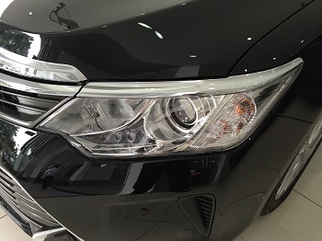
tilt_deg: -38.0
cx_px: 161
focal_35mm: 29
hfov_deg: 61.7
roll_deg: -6.5
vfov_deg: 48.2
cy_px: 120
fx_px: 270
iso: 50
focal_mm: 4.15
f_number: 2.2
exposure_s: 1/30
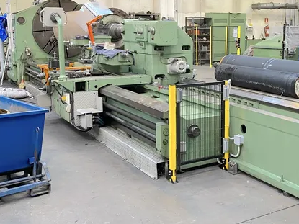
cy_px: 96
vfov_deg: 30.8
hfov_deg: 39.7
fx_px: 406
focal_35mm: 47
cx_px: 211
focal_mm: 4.25
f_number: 1.8
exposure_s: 1/50
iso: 125
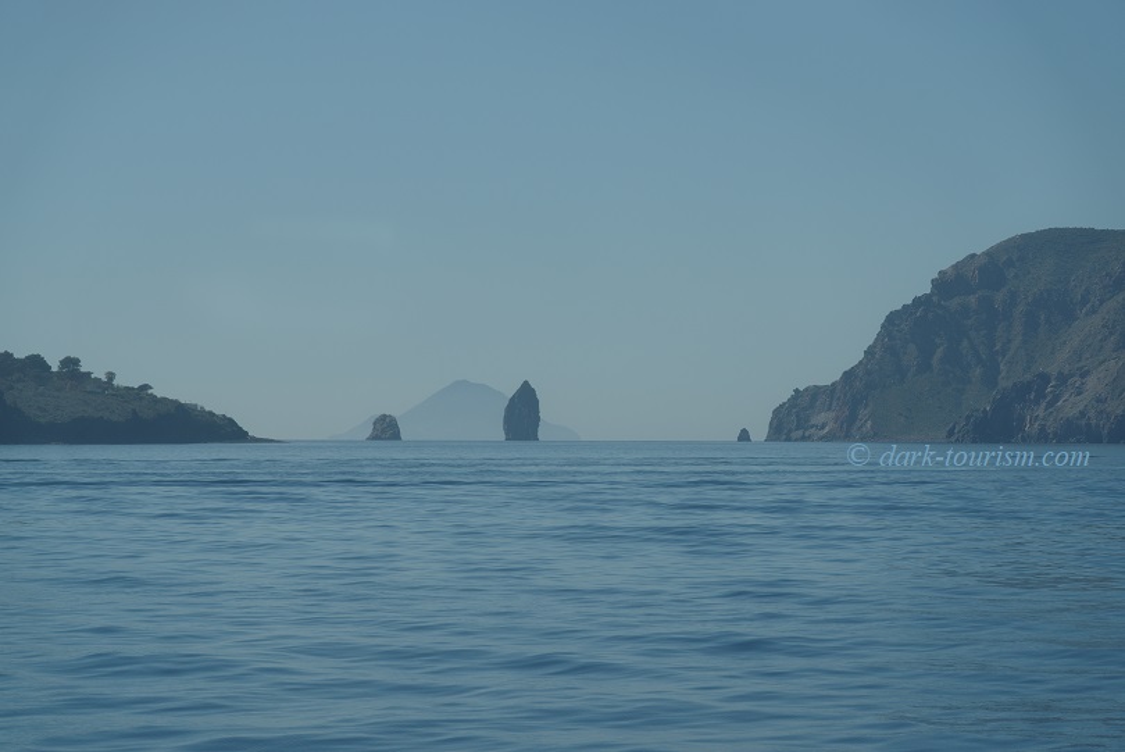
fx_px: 3283
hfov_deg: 19.4
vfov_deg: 13.1
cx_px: 562
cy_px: 376
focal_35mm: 105
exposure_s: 1/1250
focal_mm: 105
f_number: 5.6
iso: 100
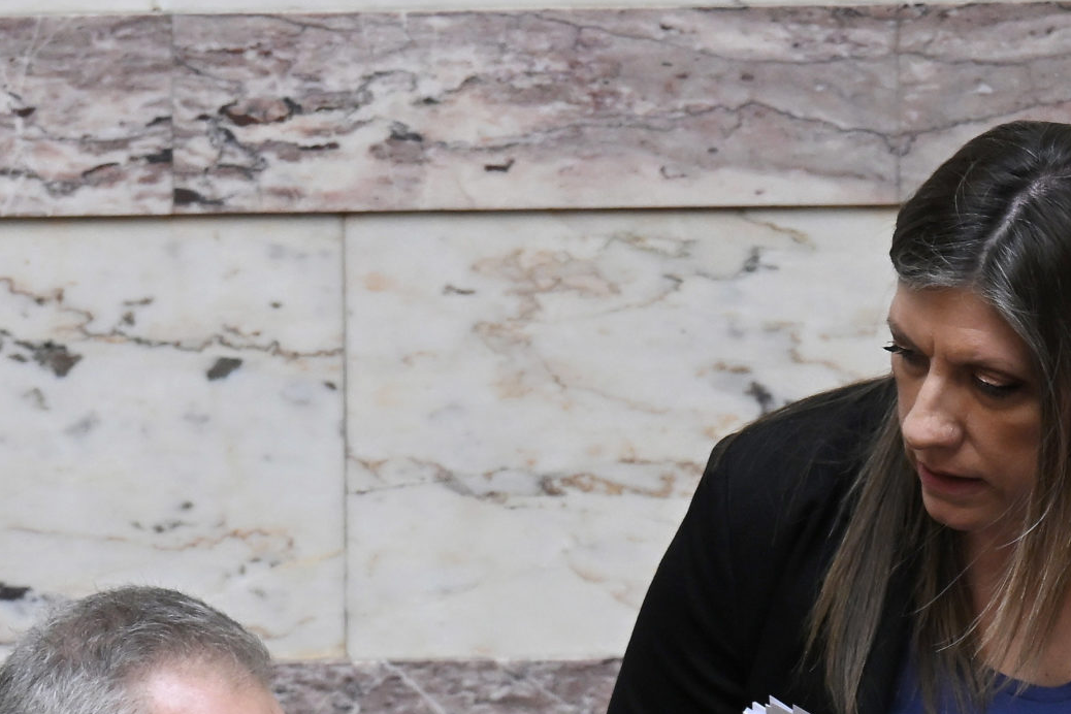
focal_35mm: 888
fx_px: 26416
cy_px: 822
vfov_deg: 1.5
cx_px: 684
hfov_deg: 2.3
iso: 3200
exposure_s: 1/250
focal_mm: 360
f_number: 6
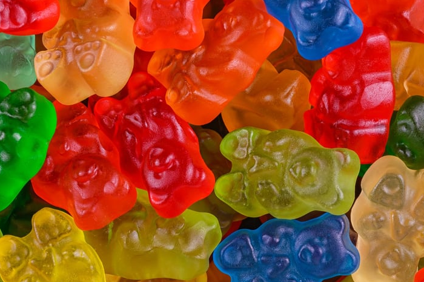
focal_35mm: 120
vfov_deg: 11.4
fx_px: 1413
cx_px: 267
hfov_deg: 17.0
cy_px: 200
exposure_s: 1/8
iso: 320
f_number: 22
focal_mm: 70
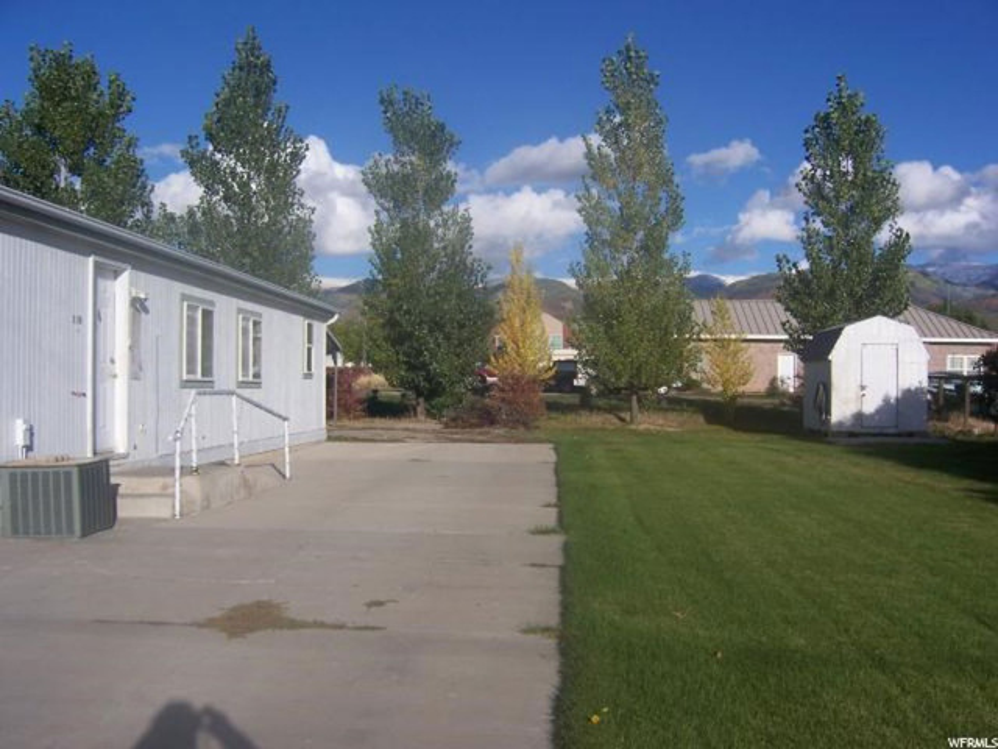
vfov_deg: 39.7
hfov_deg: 51.4
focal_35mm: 36
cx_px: 499
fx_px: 1038
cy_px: 374
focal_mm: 6.2
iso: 80
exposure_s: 1/800
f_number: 4.5
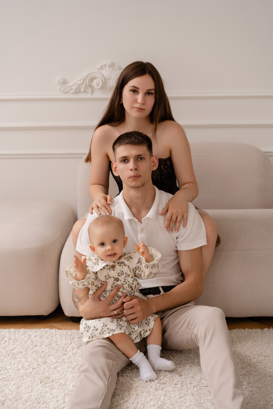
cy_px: 204
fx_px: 626
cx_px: 136
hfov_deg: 24.6
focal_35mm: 55
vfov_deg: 36.2
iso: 250
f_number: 3.5
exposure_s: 1/160
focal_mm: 55
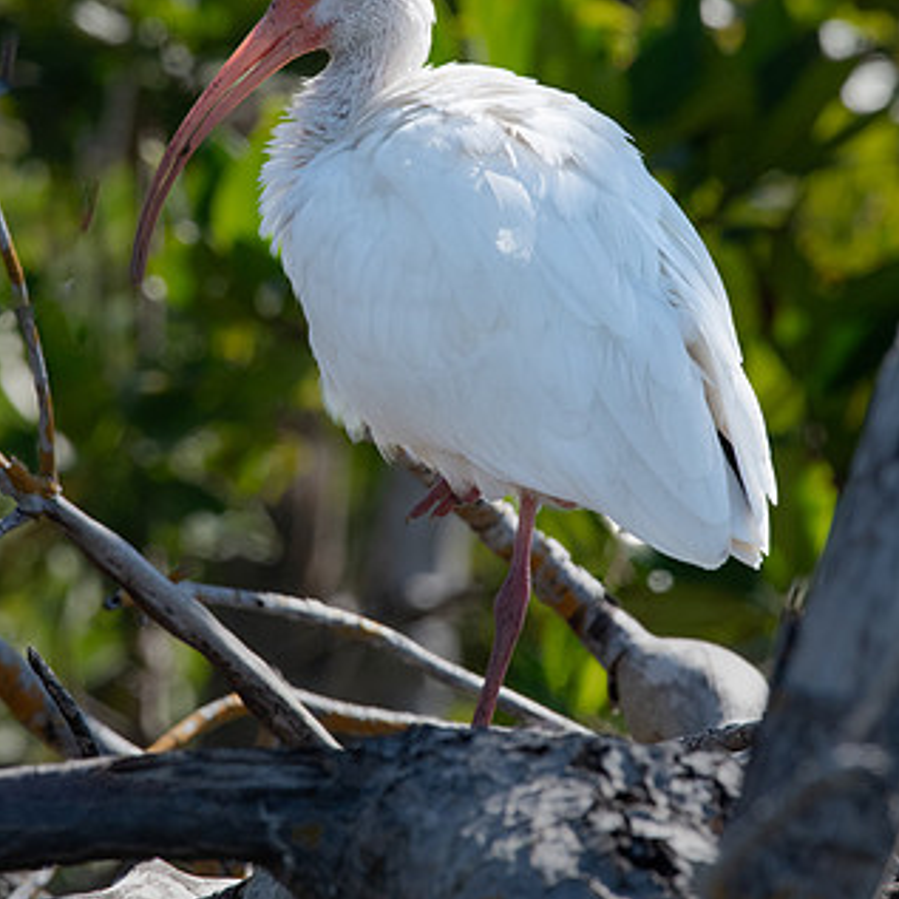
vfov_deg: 1.5
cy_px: 359
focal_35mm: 1181
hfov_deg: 1.5
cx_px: 444
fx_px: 34701
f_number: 11
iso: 640
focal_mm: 500
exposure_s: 1/320
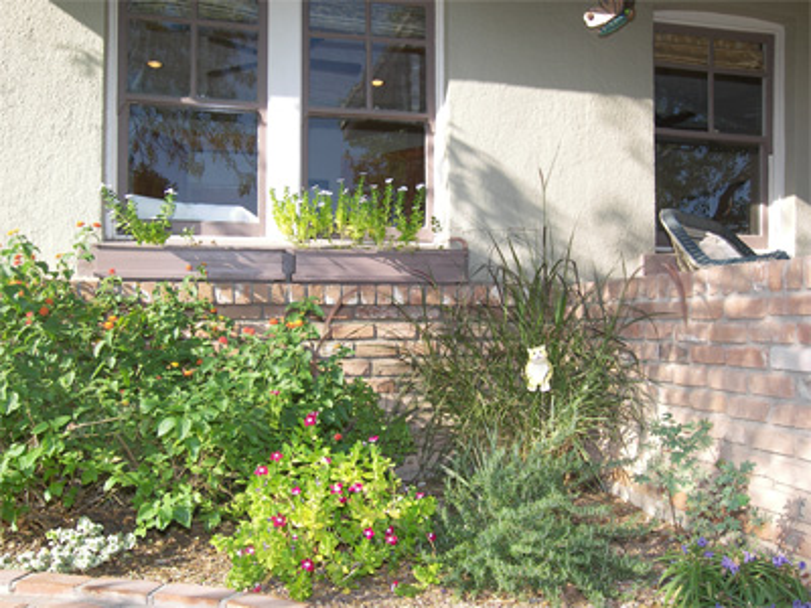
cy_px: 304
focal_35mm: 32
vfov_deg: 44.2
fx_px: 750
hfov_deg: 56.8
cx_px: 406
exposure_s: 1/400
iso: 50
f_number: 3.2
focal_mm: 6.7
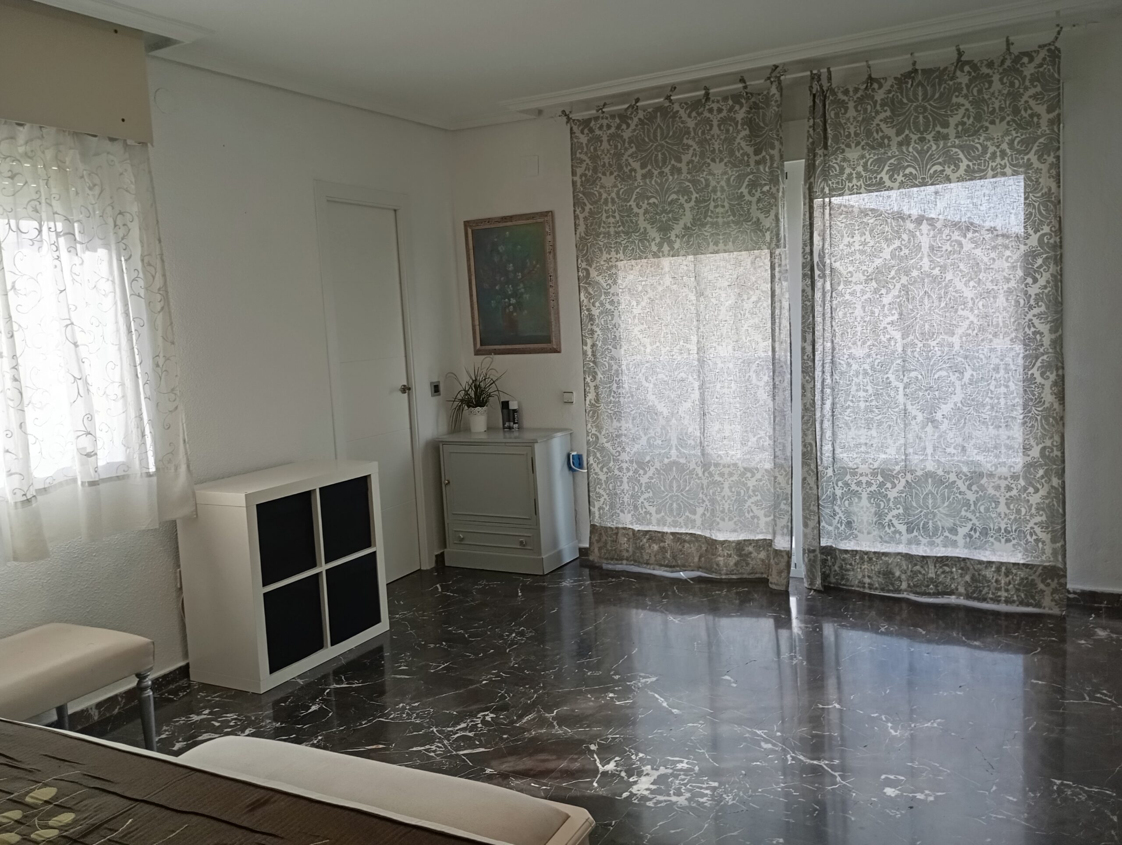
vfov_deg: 49.9
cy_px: 422
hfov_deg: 63.4
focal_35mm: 28
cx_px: 561
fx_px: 909
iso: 114
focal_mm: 4.27
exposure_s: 1/50
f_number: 1.8
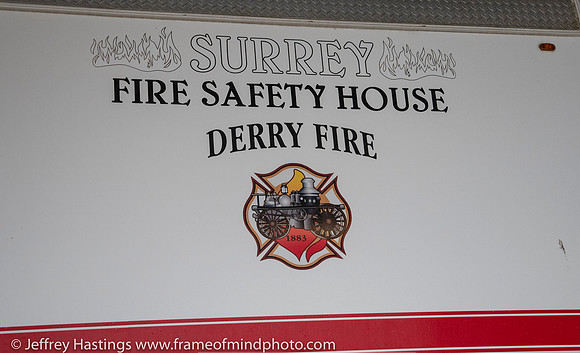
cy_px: 162
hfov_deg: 32.0
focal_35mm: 65
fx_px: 1012
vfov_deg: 19.8
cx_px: 292
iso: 2000
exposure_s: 1/1250
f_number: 4
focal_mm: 38
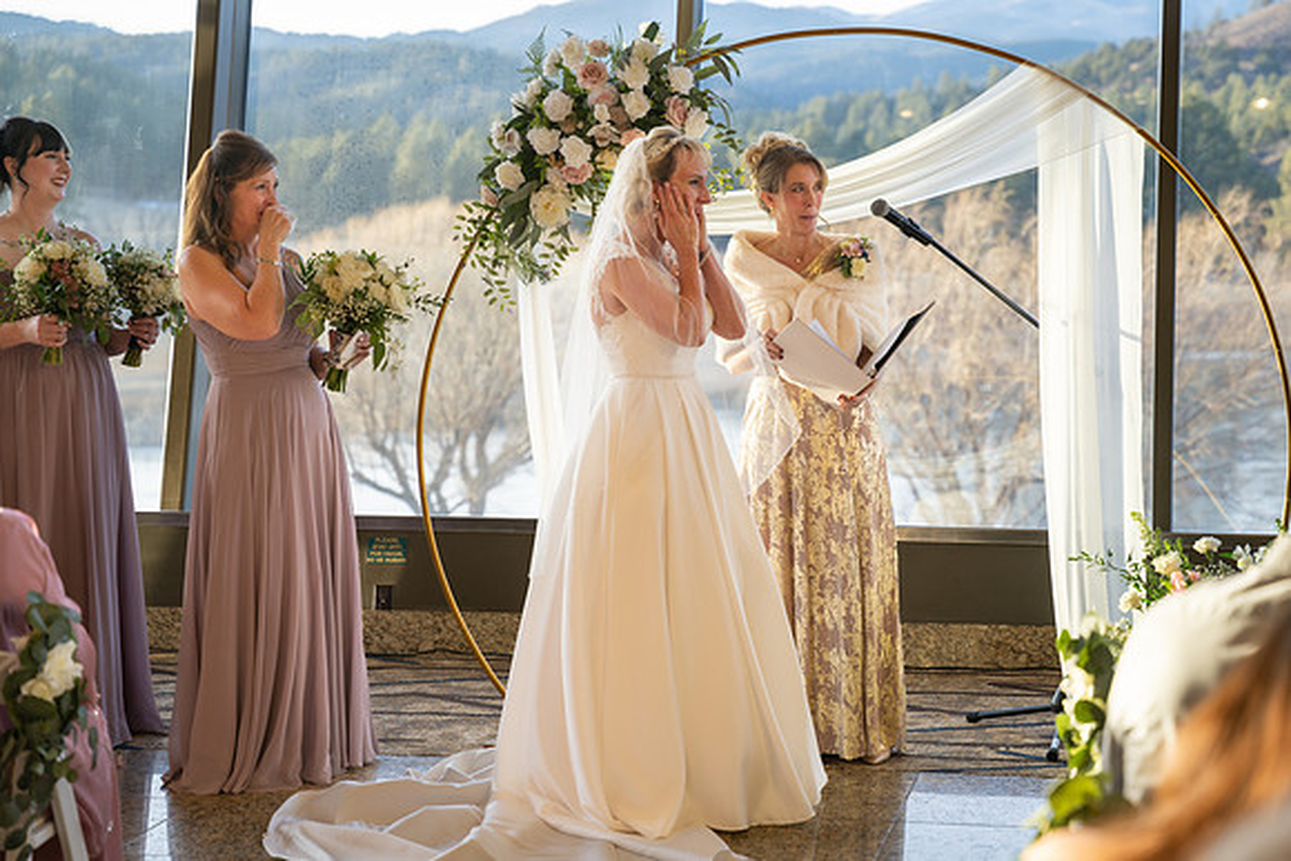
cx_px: 700
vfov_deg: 18.0
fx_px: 2721
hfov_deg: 26.7
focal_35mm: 76
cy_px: 417
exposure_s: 1/100
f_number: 2.8
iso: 125
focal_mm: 70
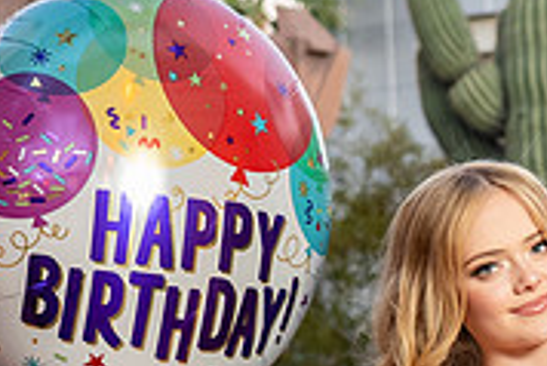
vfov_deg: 8.3
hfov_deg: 12.1
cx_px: 721
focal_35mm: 164
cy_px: 441
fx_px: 2494
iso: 800
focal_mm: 49
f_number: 4
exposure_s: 1/80
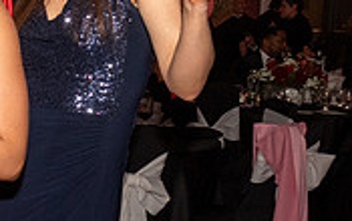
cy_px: 146
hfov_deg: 19.3
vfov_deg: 14.4
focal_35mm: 91
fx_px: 874
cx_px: -207
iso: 2000
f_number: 8
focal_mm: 18
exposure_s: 1/80
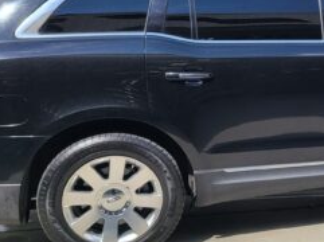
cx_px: 448
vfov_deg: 17.7
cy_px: 113
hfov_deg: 20.9
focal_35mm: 83
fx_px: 776
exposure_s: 1/2961
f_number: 1.8
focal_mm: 5.4
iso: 40
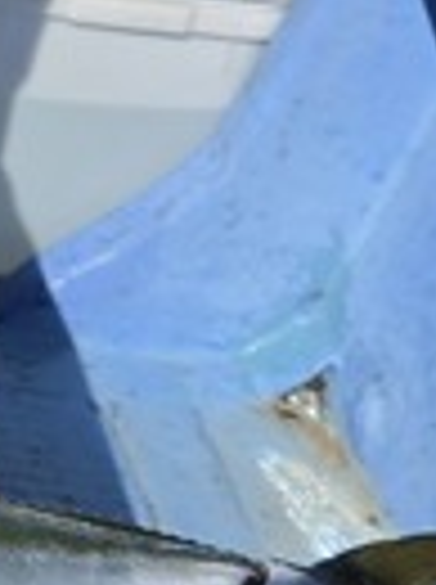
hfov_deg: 9.2
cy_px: 112
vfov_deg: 13.0
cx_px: -427
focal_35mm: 151
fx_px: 2544
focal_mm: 5.4
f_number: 1.8
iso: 64
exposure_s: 1/7887
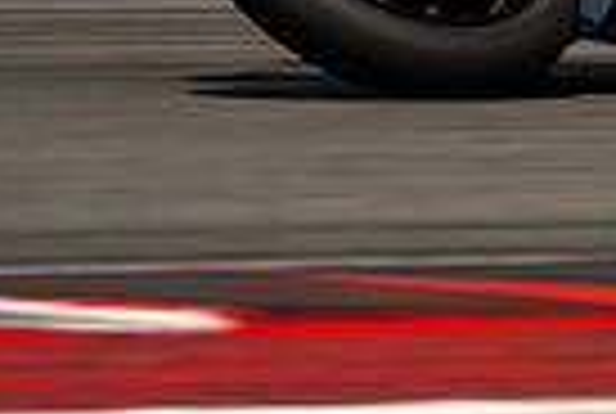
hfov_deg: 1.2
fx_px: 30387
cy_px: -232
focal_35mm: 1772
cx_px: 1214
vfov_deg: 0.8
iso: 160
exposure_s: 1/250
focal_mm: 280
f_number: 7.1
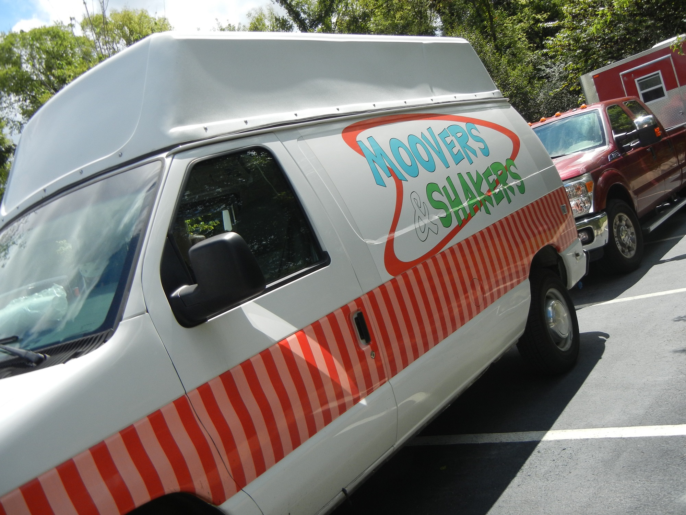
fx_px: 674
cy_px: 258
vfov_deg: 41.8
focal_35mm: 34
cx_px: 343
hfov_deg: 54.0
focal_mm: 6.2
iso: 160
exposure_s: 1/320
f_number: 7.2
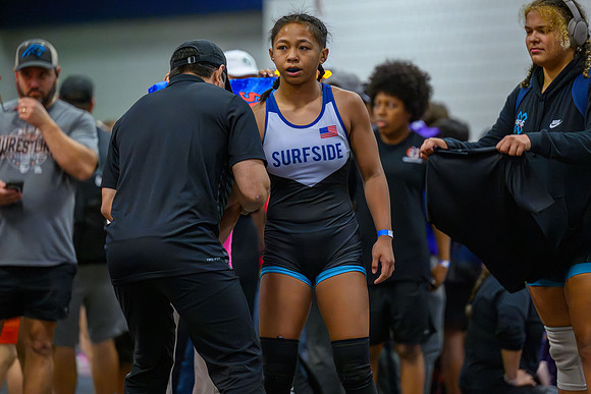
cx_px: 272
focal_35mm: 198
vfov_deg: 6.9
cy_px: 180
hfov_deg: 10.4
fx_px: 3255
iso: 18000
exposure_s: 1/800
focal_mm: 175
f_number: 2.8
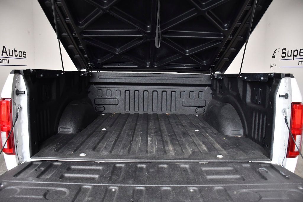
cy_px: 101
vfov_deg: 47.9
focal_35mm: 27
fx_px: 227
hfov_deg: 67.4
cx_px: 152
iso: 1250
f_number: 4
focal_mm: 18
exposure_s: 1/640
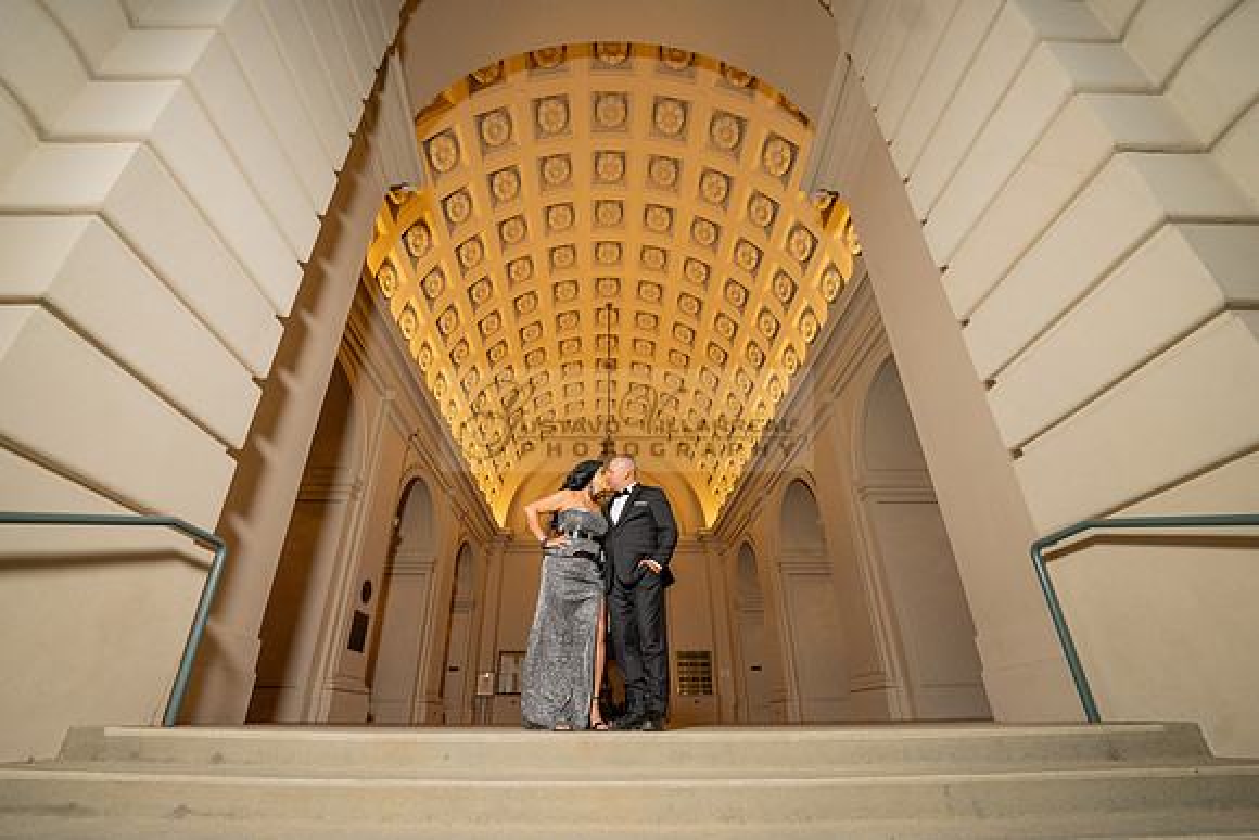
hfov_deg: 100.7
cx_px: 613
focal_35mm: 15
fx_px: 522
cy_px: 439
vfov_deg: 77.6
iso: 800
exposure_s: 1/160
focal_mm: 14
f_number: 2.8
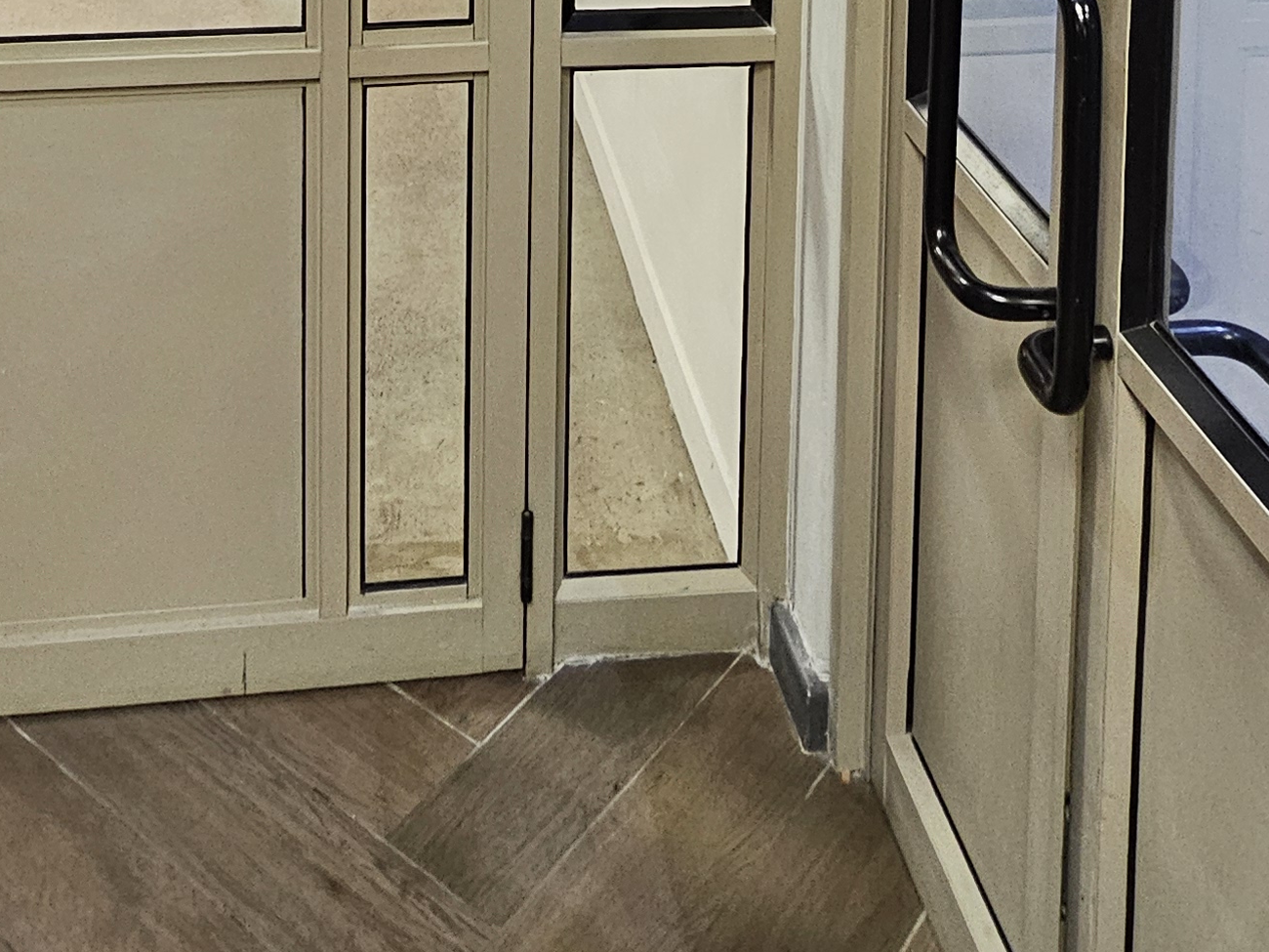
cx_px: 506
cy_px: -499
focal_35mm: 40
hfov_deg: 46.5
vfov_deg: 25.9
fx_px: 1466
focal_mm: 2.2
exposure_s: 1/33.3
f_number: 2.2
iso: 400
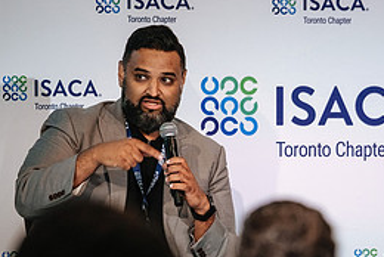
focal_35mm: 527
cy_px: 143
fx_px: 5628
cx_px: 333
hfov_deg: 3.9
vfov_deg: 2.6
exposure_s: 1/80
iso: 800
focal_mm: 140
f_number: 2.8
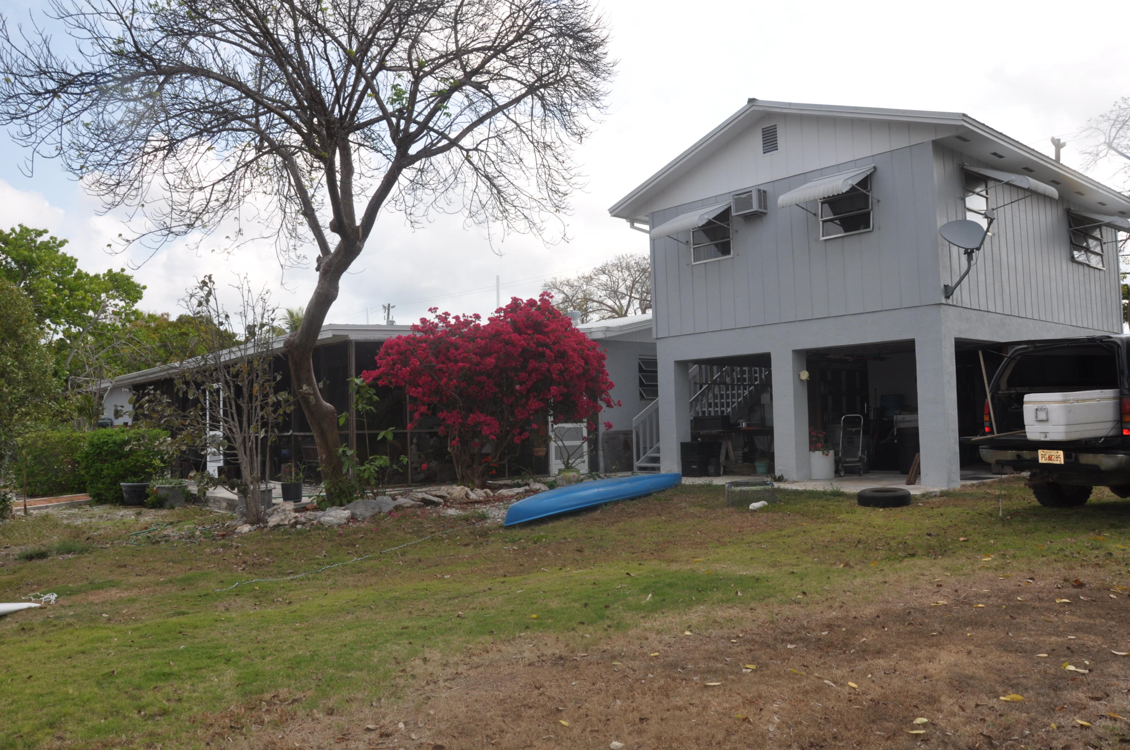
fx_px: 846
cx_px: 565
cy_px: 375
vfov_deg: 47.8
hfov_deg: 67.4
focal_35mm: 27
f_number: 9
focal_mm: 18
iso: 200
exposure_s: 1/200
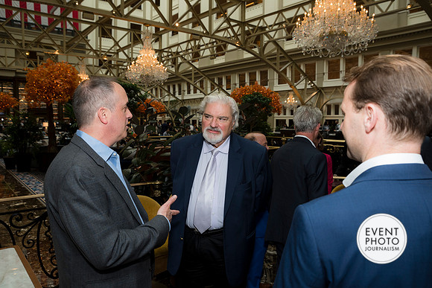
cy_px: 144
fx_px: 312
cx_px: 216
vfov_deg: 49.6
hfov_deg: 69.4
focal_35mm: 26
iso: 800
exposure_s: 1/125
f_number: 5
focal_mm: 26
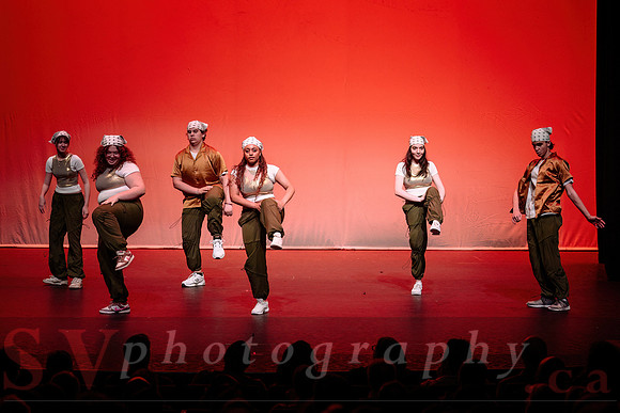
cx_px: 334
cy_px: 206
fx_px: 1766
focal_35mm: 103
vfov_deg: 13.4
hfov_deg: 19.9
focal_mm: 95
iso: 1250
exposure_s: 1/500
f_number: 3.2
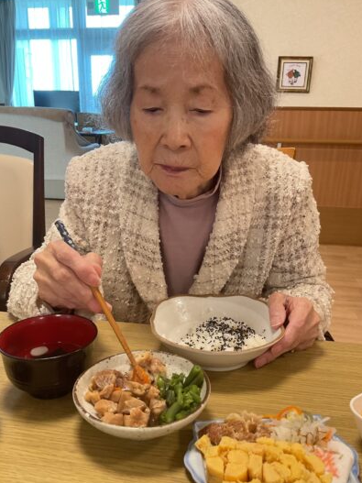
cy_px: 264
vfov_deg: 55.3
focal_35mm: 33
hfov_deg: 42.9
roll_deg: -0.7
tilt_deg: -17.7
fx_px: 460
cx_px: 175
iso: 100
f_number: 1.8
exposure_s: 1/60
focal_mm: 3
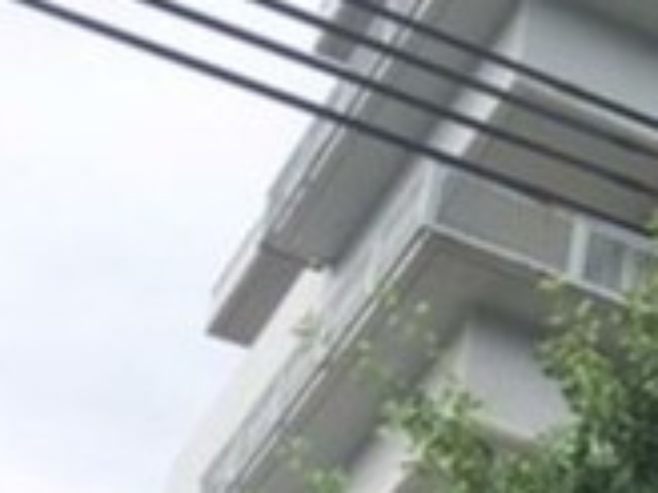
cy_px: 725
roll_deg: +1.3
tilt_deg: +28.8
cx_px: 1422
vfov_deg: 11.2
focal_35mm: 127
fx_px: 2414
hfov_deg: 12.9
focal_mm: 4.15
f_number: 2.2
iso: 25
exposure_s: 1/1183
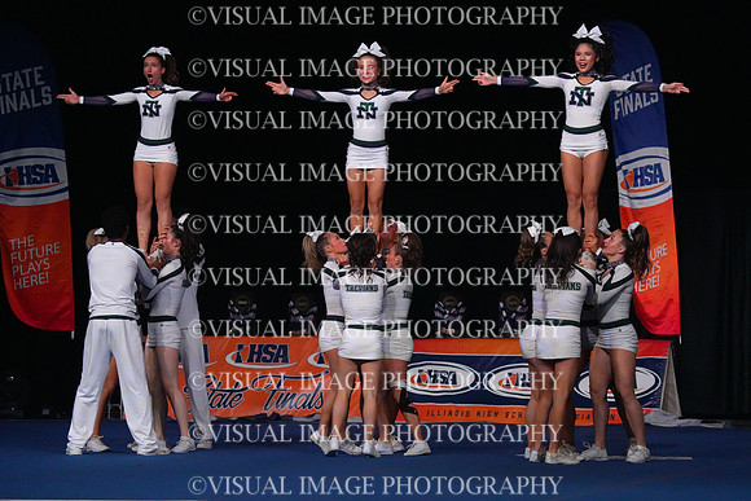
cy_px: 250
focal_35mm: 160
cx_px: 376
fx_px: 3338
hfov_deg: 12.8
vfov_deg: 8.6
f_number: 5.6
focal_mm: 160
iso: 16000
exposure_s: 1/1250
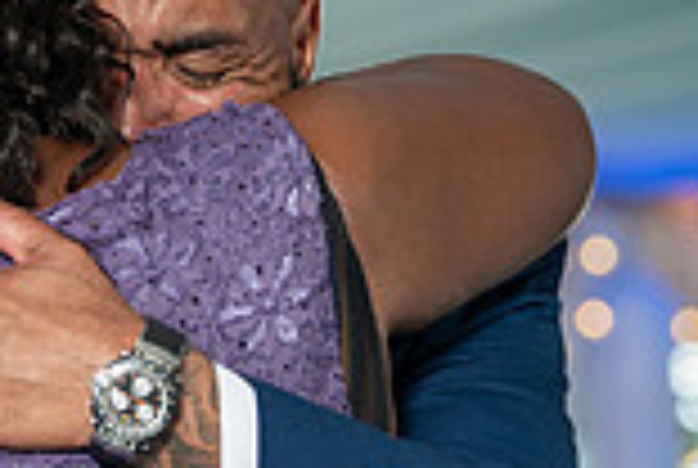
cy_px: 259
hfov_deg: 4.7
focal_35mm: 433
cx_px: 81
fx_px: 8411
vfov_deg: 3.2
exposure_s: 1/200
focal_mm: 116
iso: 320
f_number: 4
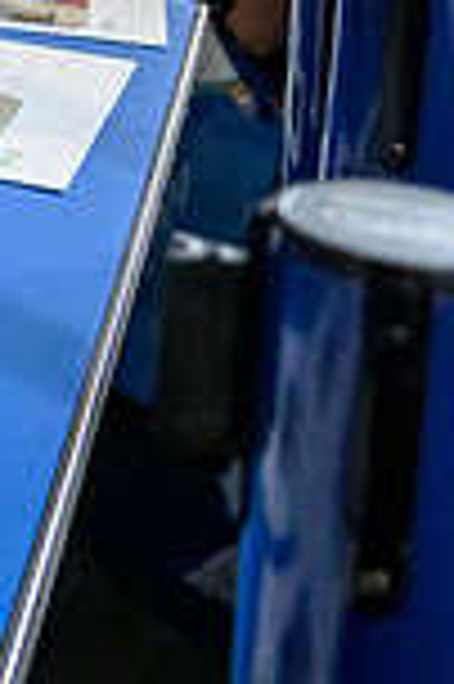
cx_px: -917
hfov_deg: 10.1
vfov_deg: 18.8
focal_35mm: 100
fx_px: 1896
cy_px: -236
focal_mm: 24
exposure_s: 1/640
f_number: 3.2
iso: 12800
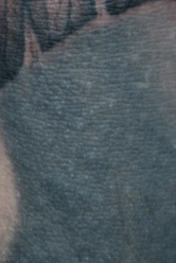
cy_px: -344
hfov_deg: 4.2
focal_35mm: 326
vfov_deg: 6.1
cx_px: 11
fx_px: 2384
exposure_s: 1/250
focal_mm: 50
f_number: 1.8
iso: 50
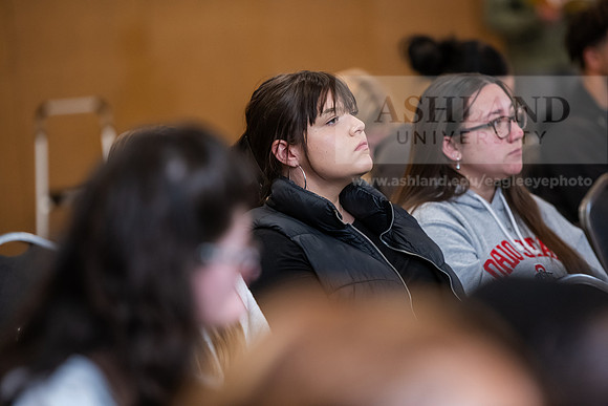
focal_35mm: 180
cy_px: 203
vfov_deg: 7.6
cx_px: 304
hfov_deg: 11.4
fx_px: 3041
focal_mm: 180
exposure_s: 1/200
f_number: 3.2
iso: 2500
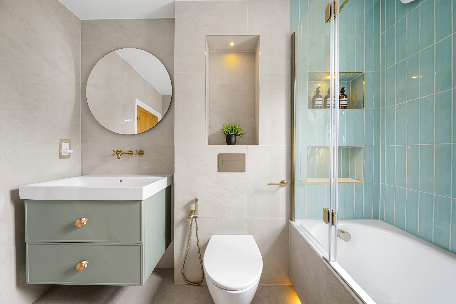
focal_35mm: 12
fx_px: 152
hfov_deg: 112.6
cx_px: 228
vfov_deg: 90.0
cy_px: 152
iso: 125
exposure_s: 3.2
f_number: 8
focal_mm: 12
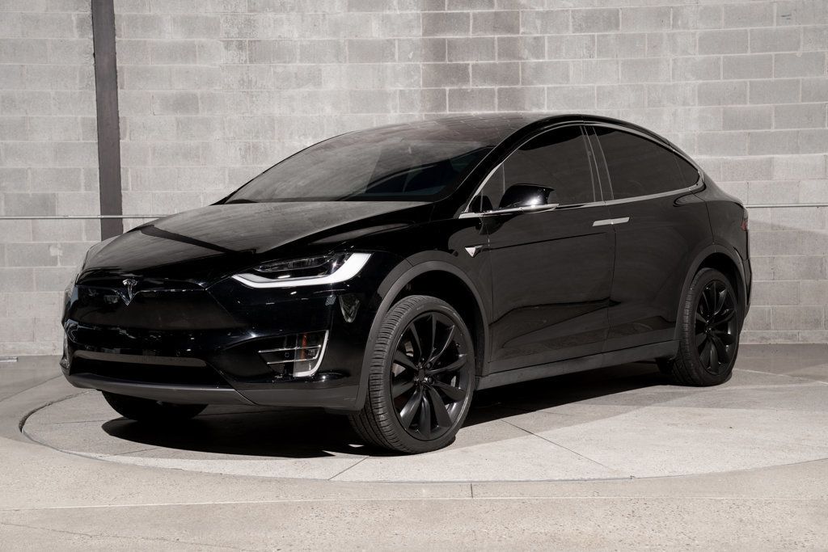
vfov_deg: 23.0
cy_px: 276
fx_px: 1357
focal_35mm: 59
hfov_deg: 33.9
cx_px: 414
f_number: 6.3
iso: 250
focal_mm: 59
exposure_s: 1/50
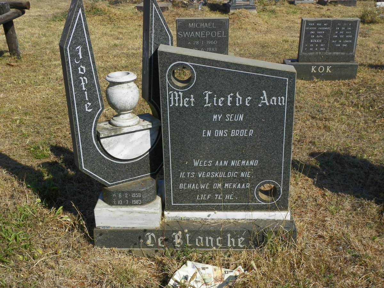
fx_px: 510
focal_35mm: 46
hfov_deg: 41.2
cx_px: 192
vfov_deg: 31.5
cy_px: 144
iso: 64
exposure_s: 1/320
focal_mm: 8.2
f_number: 5
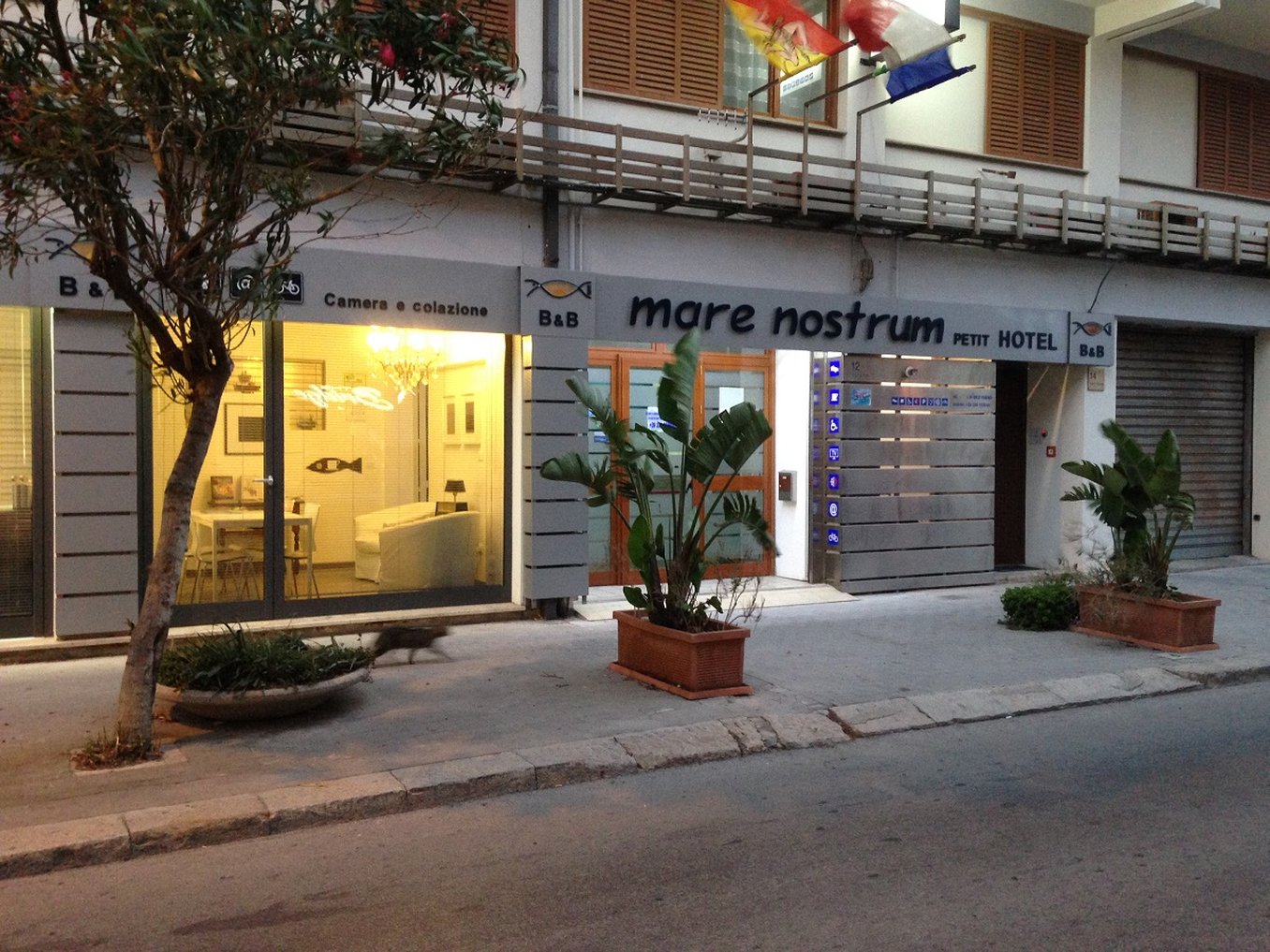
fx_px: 1211
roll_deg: -0.3
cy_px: 476
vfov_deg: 42.9
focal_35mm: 33
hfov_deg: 55.4
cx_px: 635
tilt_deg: -0.1
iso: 200
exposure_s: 1/20
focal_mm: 4.12
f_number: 2.4
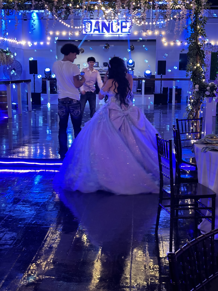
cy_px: 146
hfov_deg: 28.0
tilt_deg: -10.2
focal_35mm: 52
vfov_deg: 36.8
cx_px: 109
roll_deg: -1.3
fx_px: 437
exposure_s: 1/17
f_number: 1.6
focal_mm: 5.96
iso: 320
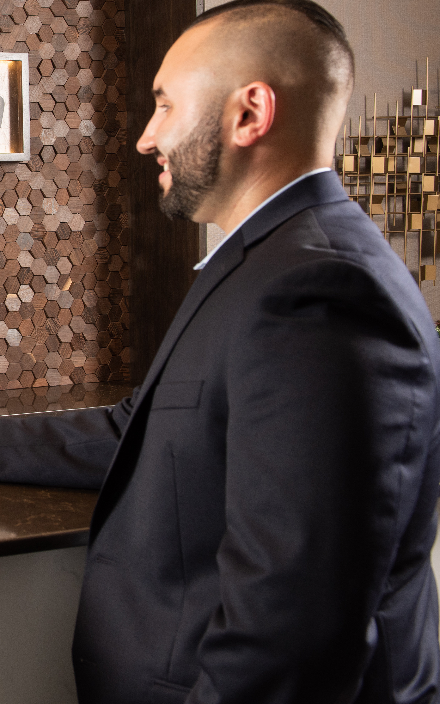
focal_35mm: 64
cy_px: 229
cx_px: -204
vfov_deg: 31.7
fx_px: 1228
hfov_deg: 18.2
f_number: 8
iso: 280
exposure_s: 1/60
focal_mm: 31
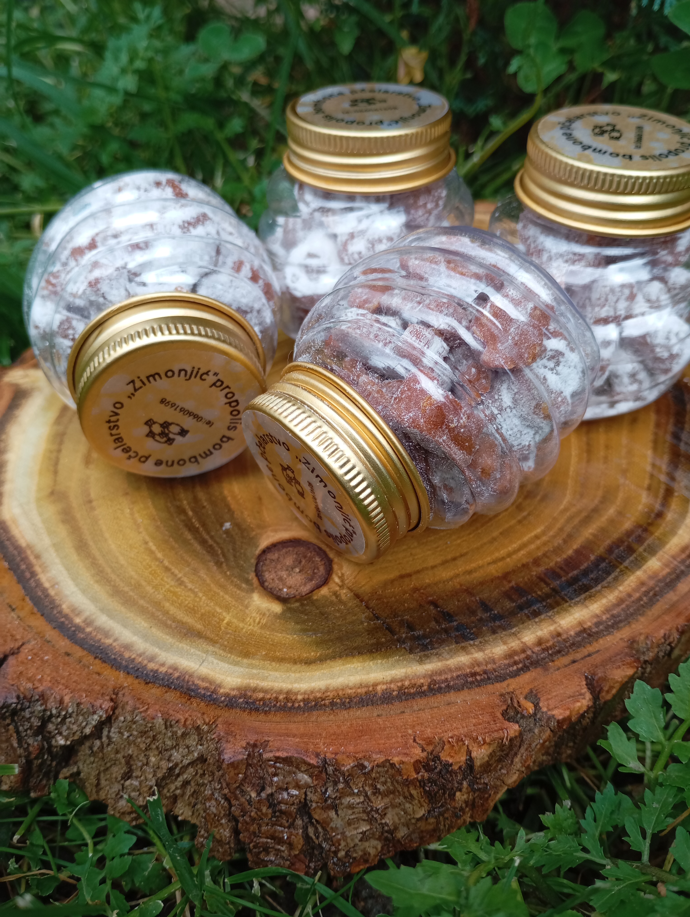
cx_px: 345
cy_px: 458
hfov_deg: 49.9
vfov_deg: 63.4
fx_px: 742
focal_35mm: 28
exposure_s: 1/299
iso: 110
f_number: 1.8
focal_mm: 4.27
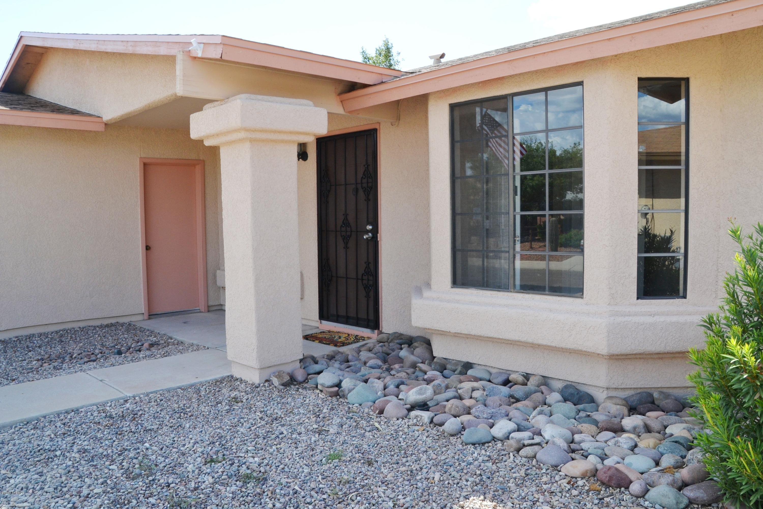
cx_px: 382
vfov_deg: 43.6
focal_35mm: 30
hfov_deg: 61.9
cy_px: 254
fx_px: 636
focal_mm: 20
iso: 400
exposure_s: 1/320
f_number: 10
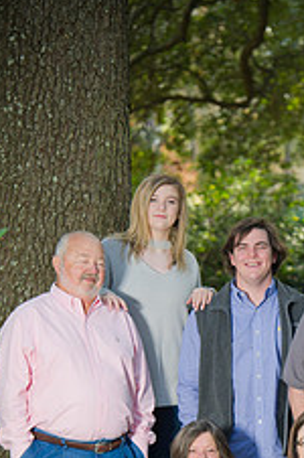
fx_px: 3418
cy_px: 397
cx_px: 275
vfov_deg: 7.6
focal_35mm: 269
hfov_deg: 5.1
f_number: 4.5
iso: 160
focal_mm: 135
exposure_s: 1/100
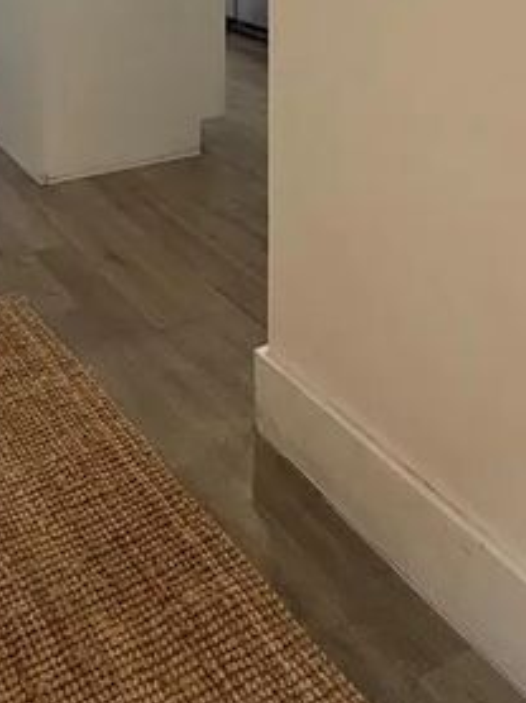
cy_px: -102
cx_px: 43
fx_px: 873
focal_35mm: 43
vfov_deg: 36.0
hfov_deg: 31.8
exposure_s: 1/120
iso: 100
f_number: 2.2
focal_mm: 2.22
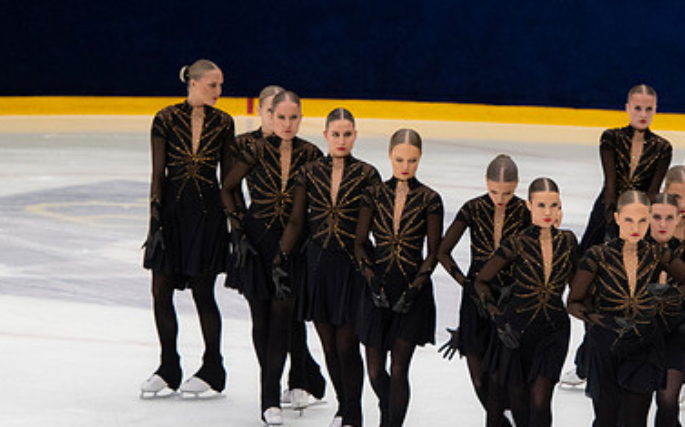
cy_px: 206
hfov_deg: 5.8
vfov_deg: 3.6
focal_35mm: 365
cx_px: 500
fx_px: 6809
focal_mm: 155
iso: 1600
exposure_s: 1/320
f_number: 5.6
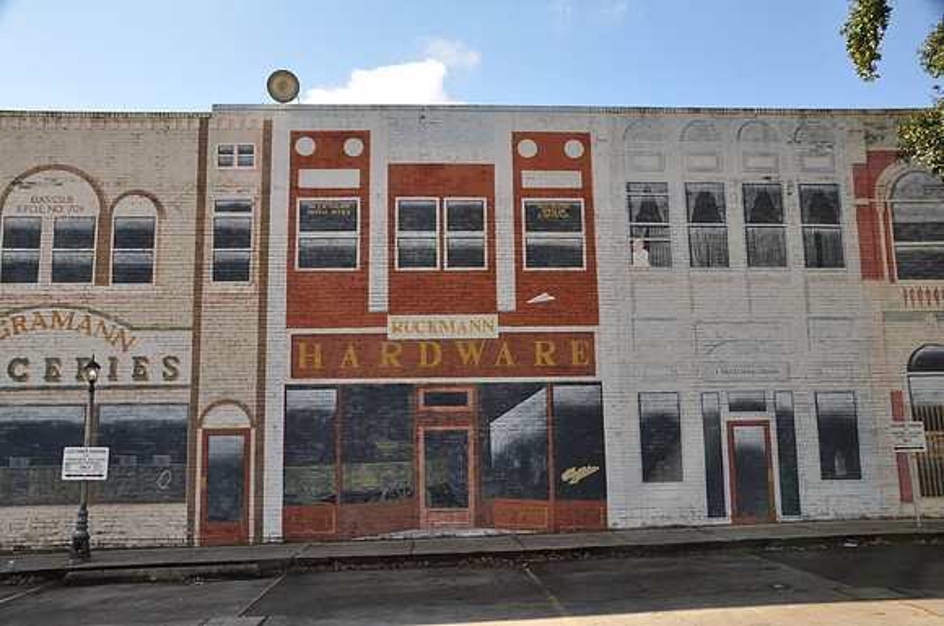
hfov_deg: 57.3
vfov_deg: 39.9
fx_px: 864
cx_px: 472
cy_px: 313
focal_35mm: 33
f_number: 10
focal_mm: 22
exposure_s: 1/100
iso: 200
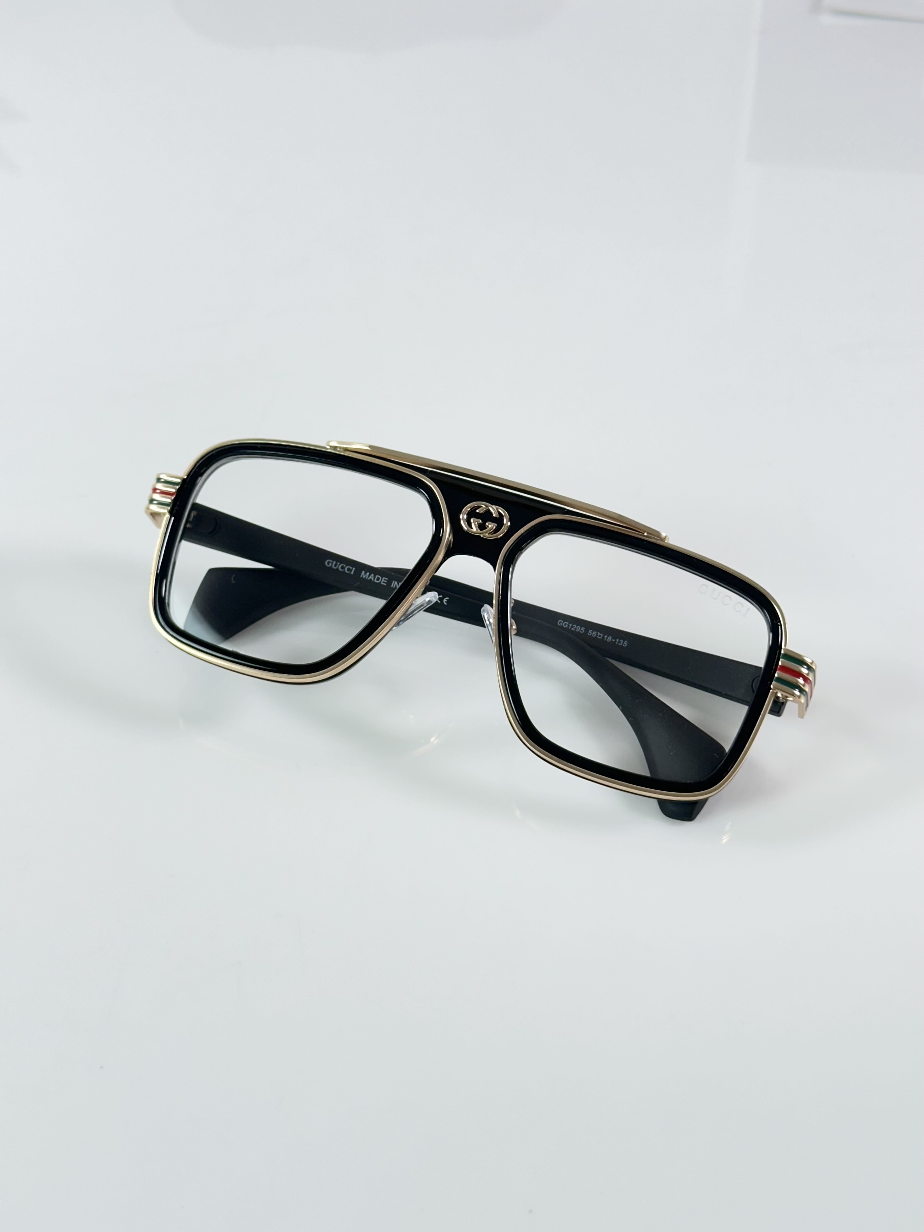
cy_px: 616
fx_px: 1708
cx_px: 462
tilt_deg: -48.1
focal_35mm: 48
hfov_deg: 30.3
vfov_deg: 39.7
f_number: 1.78
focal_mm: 6.86
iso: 64
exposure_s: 1/100
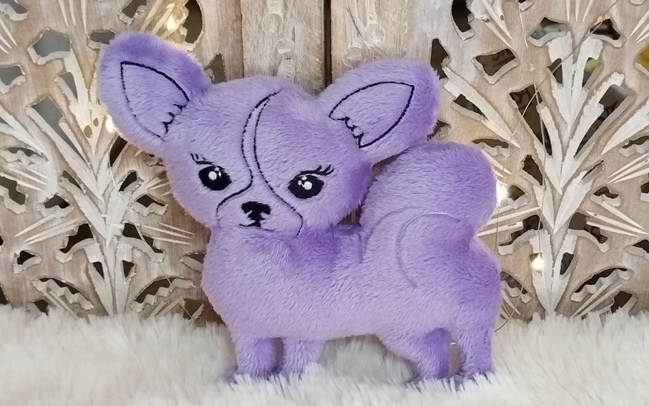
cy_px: 256
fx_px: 1327
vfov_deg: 17.4
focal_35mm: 75
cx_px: 324
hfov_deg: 27.5
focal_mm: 4.95
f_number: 1.9
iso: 800
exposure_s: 1/50
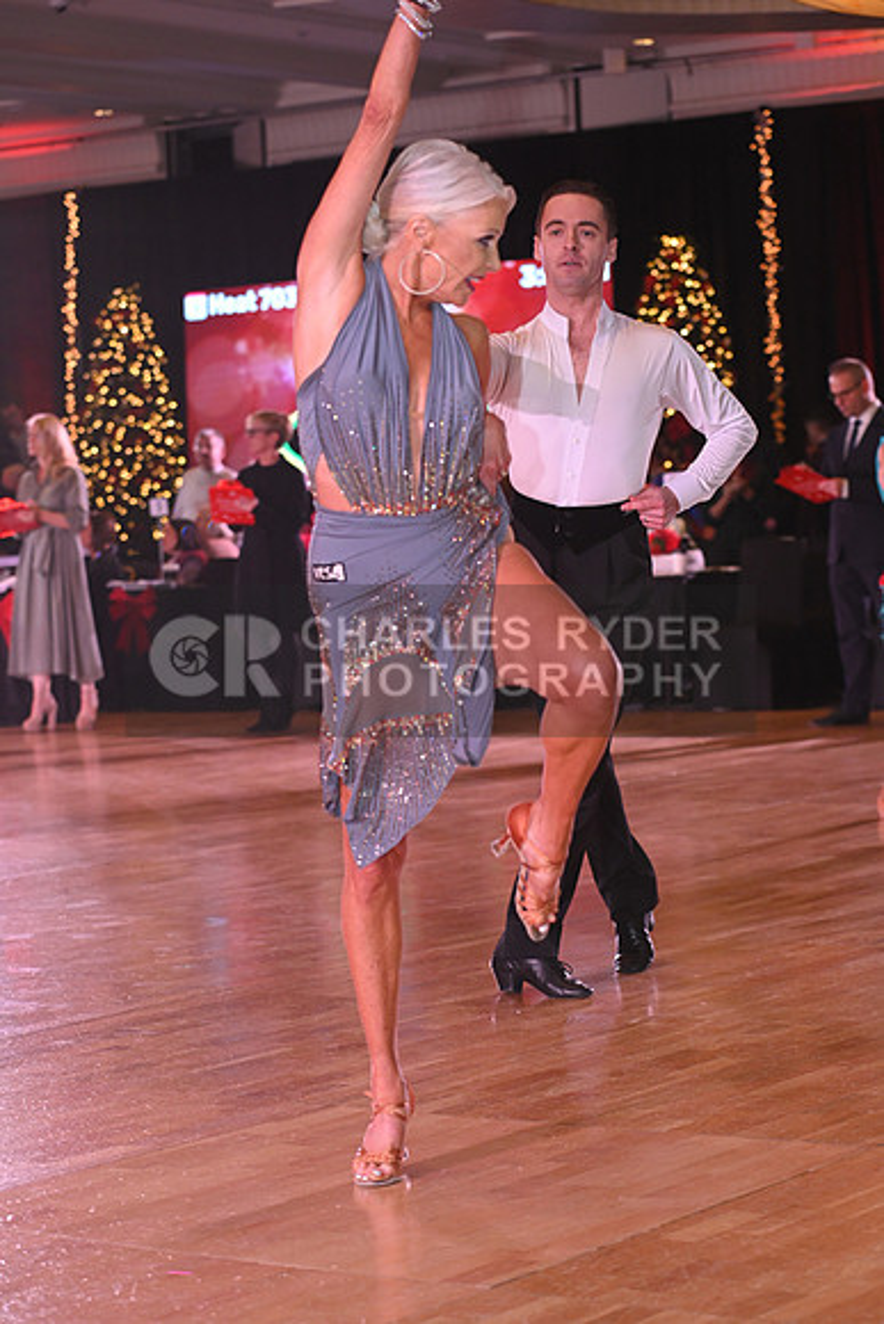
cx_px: 442
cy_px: 662
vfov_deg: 22.1
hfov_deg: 14.9
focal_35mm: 92
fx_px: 3386
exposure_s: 1/200
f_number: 5
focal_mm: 92
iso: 2000
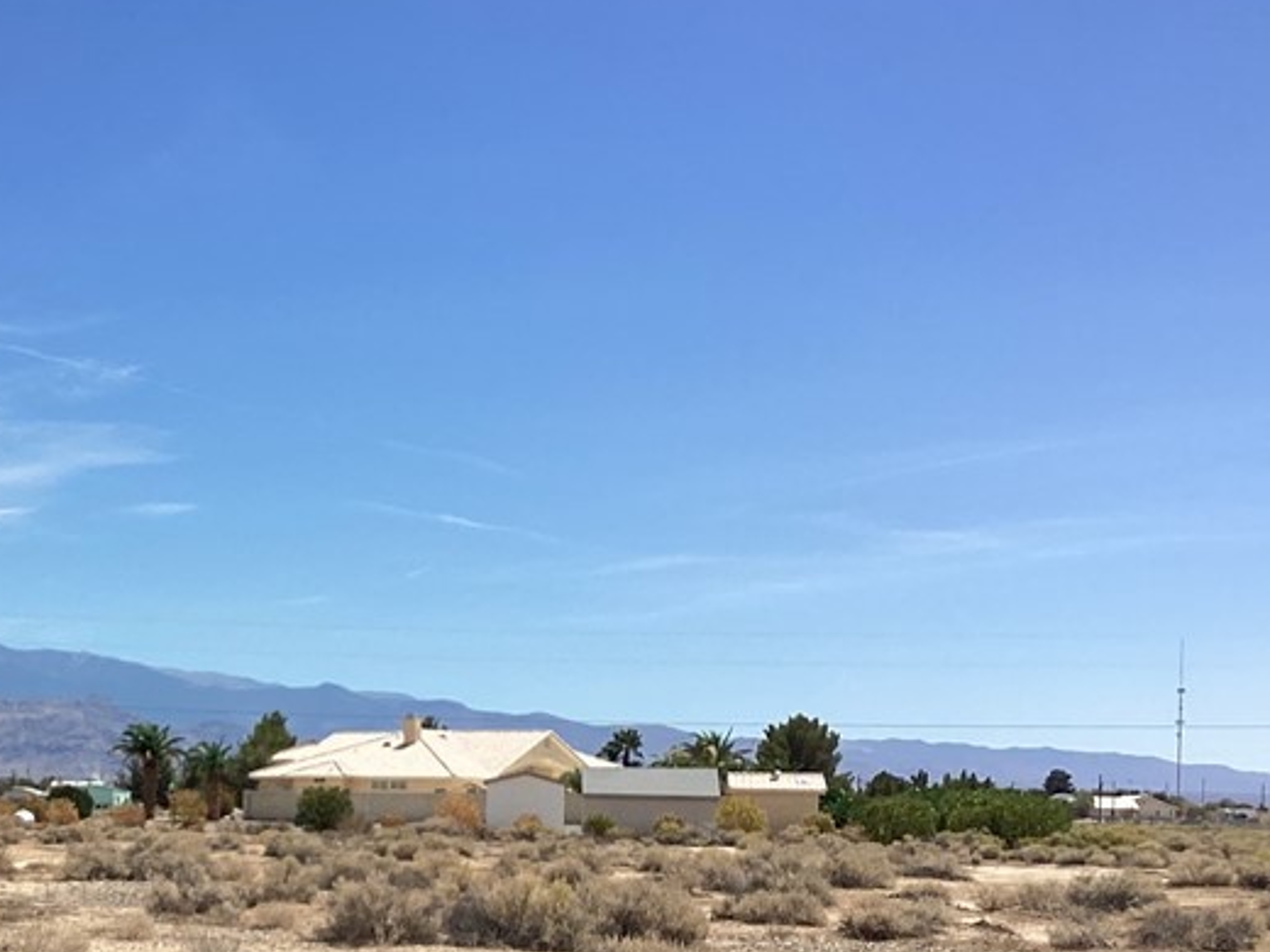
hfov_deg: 30.1
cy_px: 867
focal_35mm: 61
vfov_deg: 23.4
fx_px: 2238
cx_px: 81
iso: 25
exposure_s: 1/2262
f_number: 2.4
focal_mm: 3.3
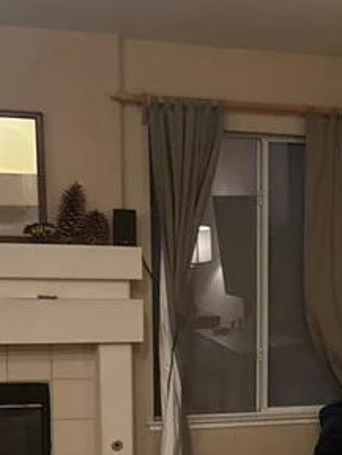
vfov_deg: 22.5
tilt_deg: -8.4
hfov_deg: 16.7
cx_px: 400
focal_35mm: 85
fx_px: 1119
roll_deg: -2.9
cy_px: 398
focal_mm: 6.76
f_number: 1.78
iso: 400
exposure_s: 1/60
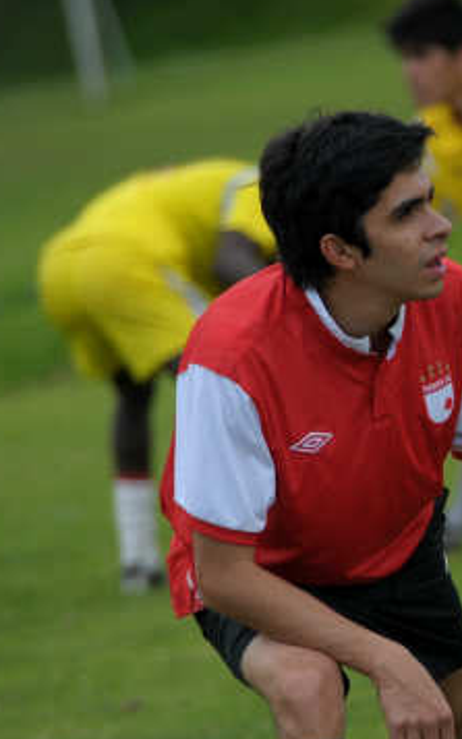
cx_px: 775
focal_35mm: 562
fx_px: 11326
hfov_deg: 2.3
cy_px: 496
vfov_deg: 3.7
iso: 200
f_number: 4
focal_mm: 200
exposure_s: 1/1000
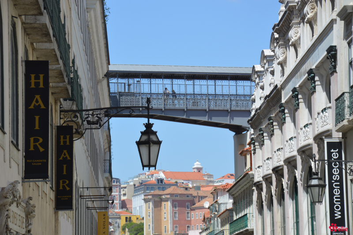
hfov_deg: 13.1
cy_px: 118
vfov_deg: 8.7
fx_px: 1543
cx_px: 176
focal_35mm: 158
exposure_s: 1/250
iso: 100
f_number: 8
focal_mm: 105
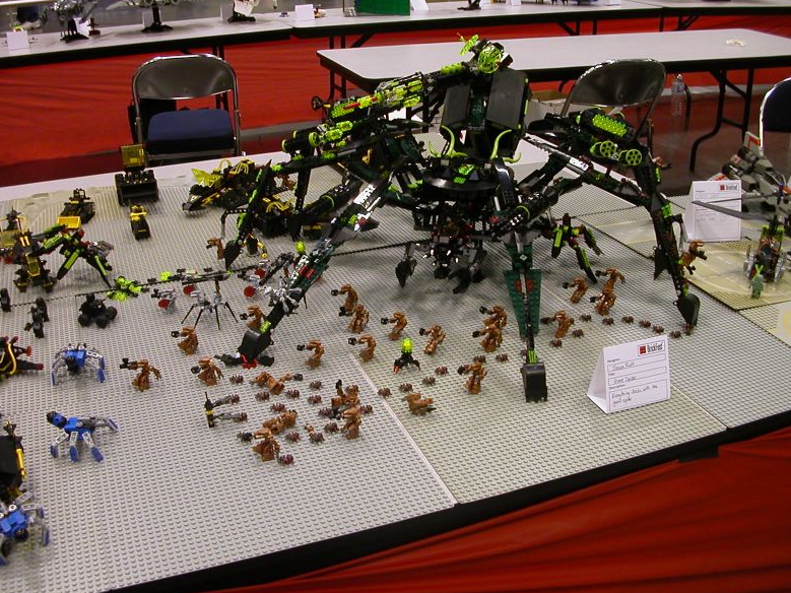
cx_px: 402
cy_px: 292
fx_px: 868
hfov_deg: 49.0
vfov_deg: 37.7
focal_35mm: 38
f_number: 2.7
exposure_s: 1/15.2
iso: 100
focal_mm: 5.6
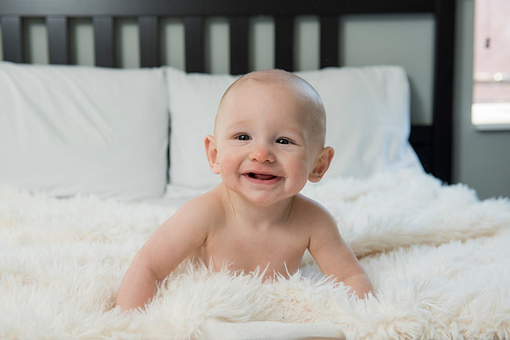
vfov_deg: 26.7
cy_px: 179
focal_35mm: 51
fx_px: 718
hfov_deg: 39.1
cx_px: 241
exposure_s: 1/250
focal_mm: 48
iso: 1000
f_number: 4.5
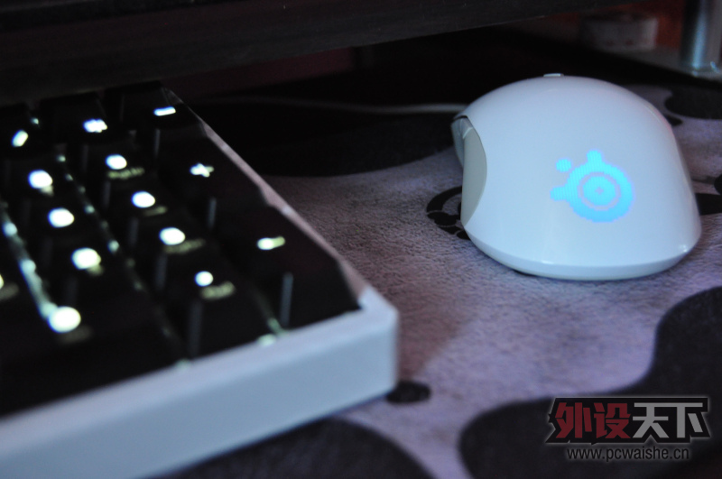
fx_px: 931
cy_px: 240
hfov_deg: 42.4
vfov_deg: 28.9
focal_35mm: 46
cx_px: 361
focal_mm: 31
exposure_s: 1/30
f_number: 4.2
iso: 1600
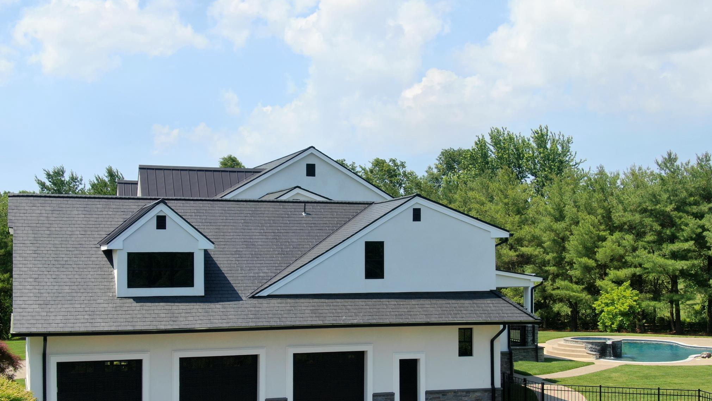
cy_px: 248
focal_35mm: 53
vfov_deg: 22.6
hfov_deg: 39.2
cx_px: 355
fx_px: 1001
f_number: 3.8
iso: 100
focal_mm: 8.6
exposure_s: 1/640
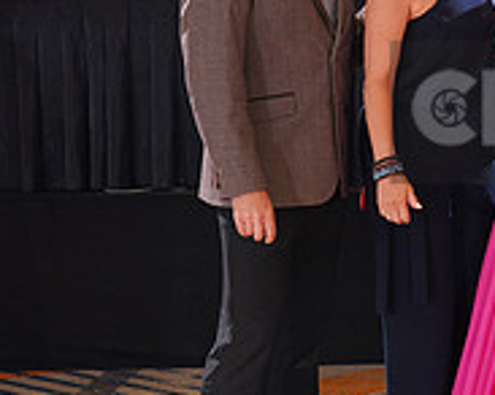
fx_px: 1698
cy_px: 112
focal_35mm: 116
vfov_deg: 13.2
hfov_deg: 15.6
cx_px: 684
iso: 2000
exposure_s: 1/160
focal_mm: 39
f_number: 4.5
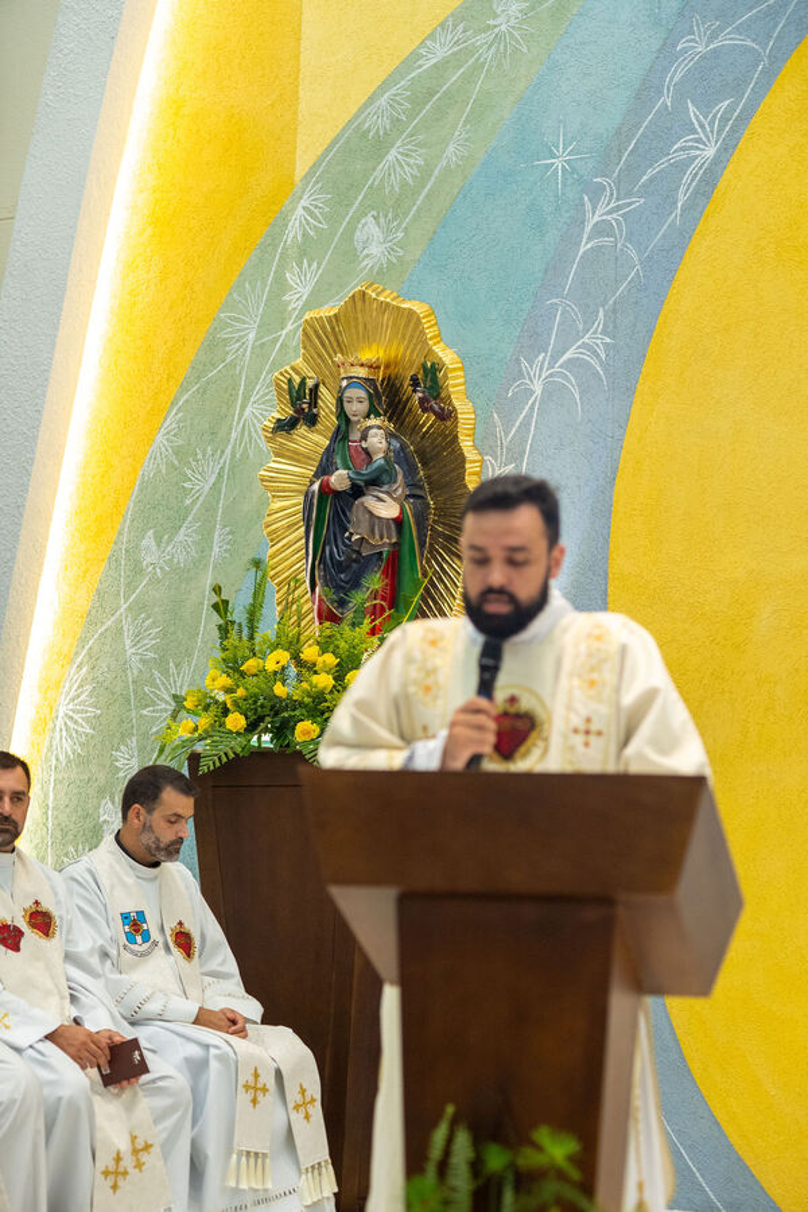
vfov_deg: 23.9
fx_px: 2861
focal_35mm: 85
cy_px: 606
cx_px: 404
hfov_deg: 16.1
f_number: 3.2
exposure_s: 1/160
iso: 1600
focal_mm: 85
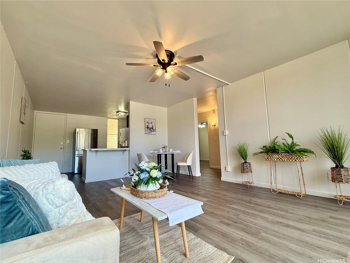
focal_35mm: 14
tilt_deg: +7.1
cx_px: 175
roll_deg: -1.1
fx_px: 142
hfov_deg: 102.1
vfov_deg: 85.7
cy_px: 132
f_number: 2.2
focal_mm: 2.22
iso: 125
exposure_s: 1/120
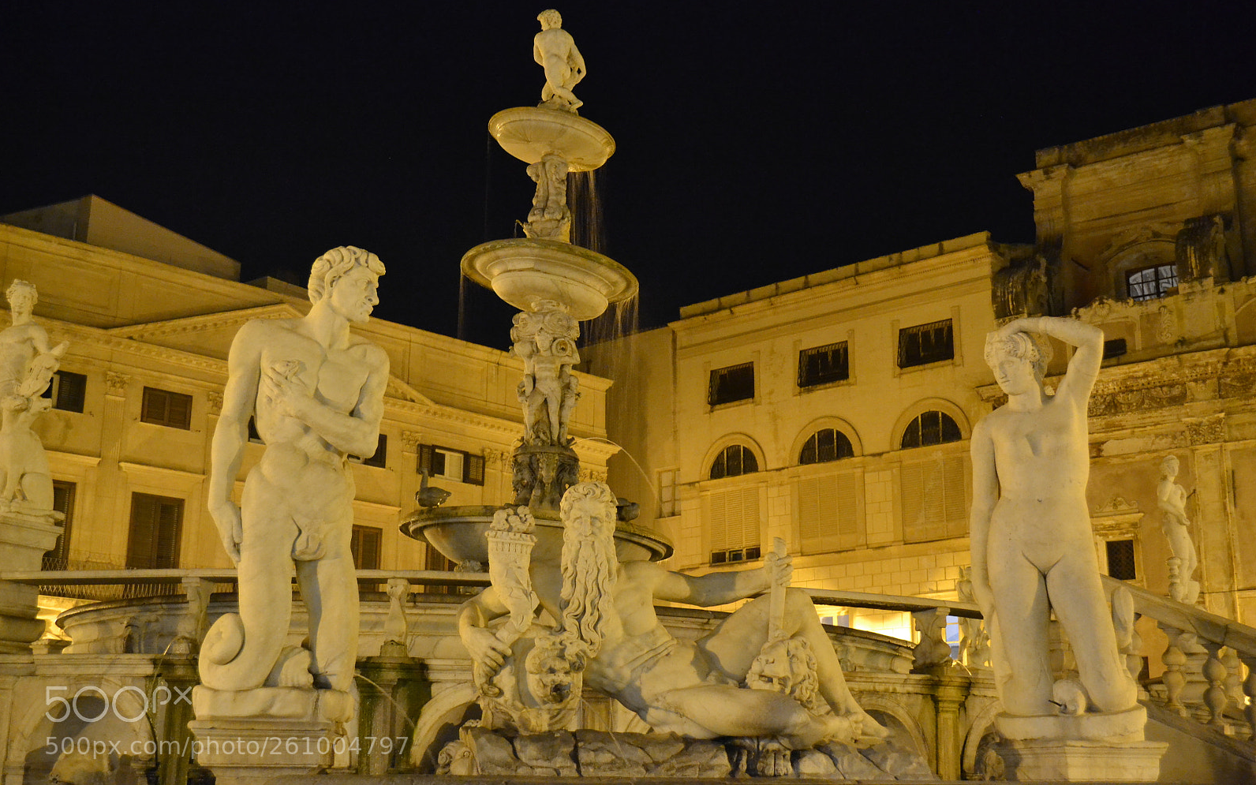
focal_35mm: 43
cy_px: 387
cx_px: 627
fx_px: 1472
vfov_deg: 29.9
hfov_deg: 46.2
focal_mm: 28
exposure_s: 1/10
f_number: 4.5
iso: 3200
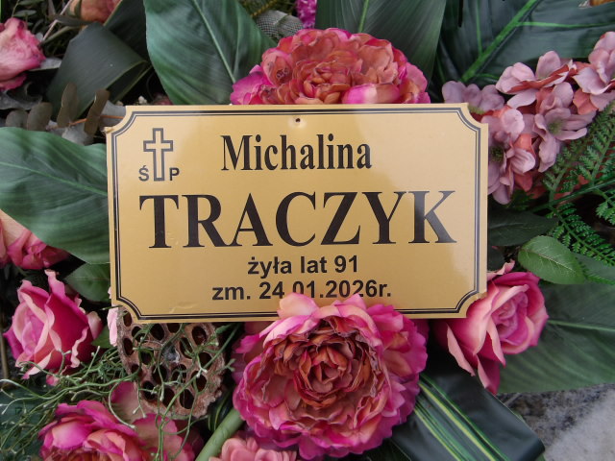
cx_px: 308
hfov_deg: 44.8
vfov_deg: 34.3
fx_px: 746
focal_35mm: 42
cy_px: 230
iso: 100
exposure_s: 1/207
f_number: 3.7
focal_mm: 7.6
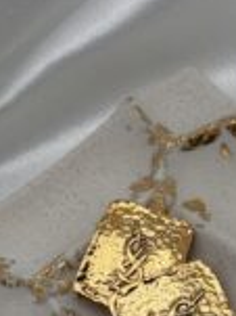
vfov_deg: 15.4
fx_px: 1156
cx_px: 142
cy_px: 270
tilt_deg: -62.9
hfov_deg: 11.7
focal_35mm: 127
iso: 64
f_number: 1.78
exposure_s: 1/1770
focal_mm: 6.76
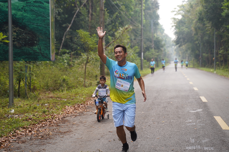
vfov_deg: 18.1
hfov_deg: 27.0
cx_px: 114
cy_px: 76
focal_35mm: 75
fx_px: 477
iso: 500
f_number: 3.5
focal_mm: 75
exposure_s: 1/640
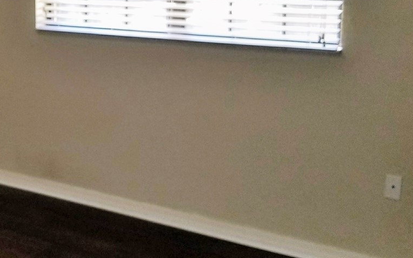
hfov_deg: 34.0
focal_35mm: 58
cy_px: 92
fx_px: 653
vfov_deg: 22.3
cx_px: 77
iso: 100
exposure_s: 1/120
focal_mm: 4.25
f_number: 1.7
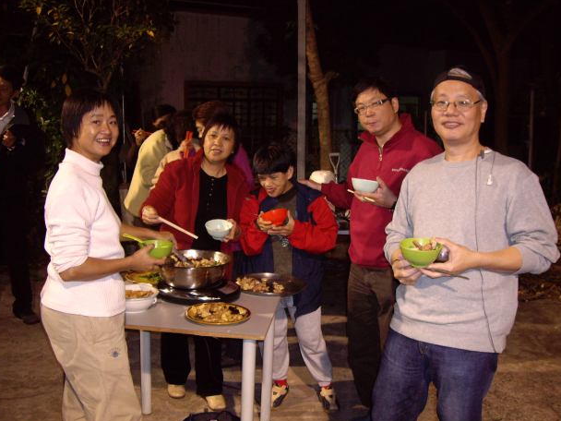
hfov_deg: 46.8
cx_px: 288
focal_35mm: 40
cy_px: 220
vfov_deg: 36.0
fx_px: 648
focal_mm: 6.2
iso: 200
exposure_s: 1/40
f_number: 2.7
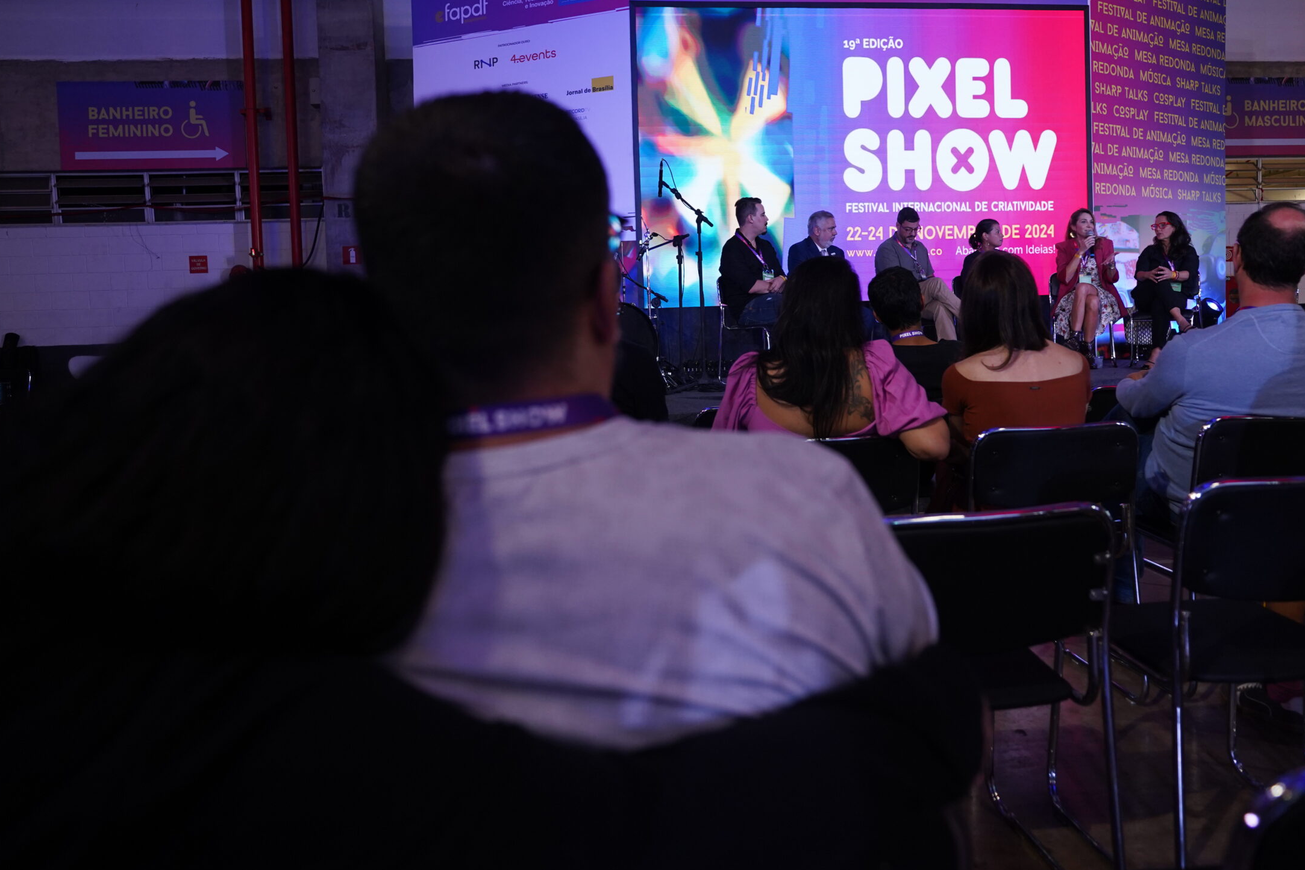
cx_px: 686
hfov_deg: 69.3
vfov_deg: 49.3
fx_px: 942
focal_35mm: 26
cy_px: 362
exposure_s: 1/125
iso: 1600
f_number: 2.8
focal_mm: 22
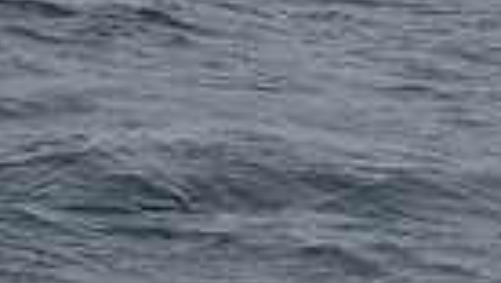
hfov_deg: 6.9
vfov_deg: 3.8
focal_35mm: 308
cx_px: 699
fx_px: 4096
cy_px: -737
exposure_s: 1/800
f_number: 13
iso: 250
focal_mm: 70
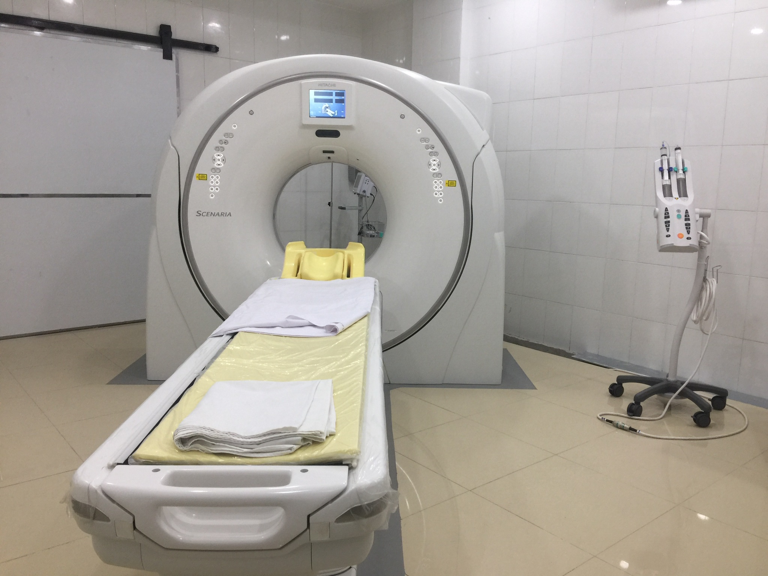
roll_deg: -1.6
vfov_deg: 48.2
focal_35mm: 29
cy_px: 288
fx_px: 643
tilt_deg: -5.4
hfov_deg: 61.7
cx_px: 384
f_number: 2.2
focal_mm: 4.15
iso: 50
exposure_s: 1/33
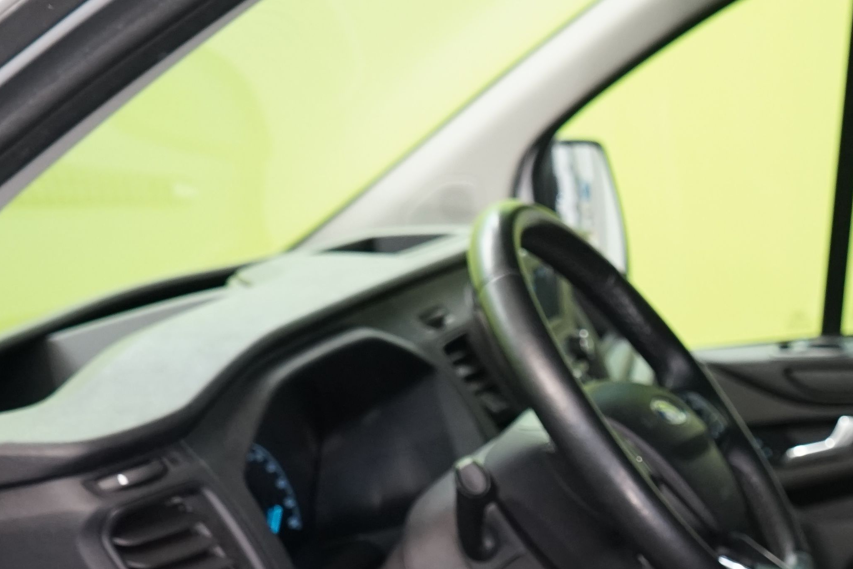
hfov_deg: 21.0
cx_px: 1003
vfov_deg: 14.9
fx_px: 2156
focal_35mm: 91
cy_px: 521
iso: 1250
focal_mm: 31
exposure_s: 1/30
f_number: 5.6
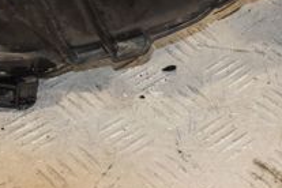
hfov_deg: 14.5
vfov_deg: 9.7
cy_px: -27
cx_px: 285
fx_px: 1089
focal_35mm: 139
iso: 1600
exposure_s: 1/200
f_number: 6.3
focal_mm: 30
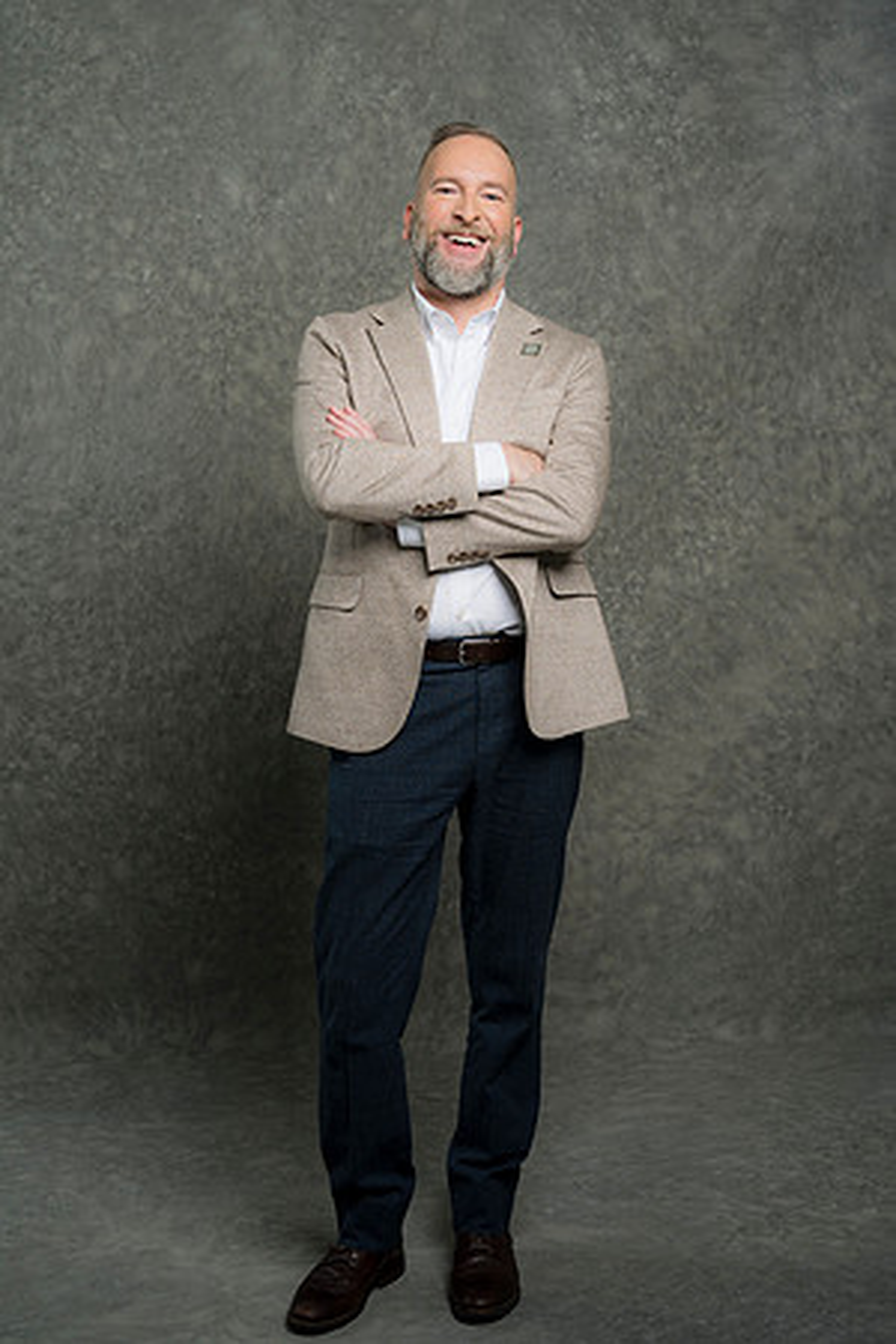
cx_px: 448
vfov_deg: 36.2
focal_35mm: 55
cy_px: 672
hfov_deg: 24.6
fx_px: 2053
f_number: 4
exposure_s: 1/160
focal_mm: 55
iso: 125
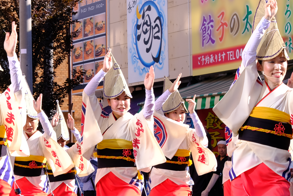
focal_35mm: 181
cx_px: 15
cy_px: 151
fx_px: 1473
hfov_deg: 11.3
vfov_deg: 7.6
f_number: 9
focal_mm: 55
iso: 200
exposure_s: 1/120
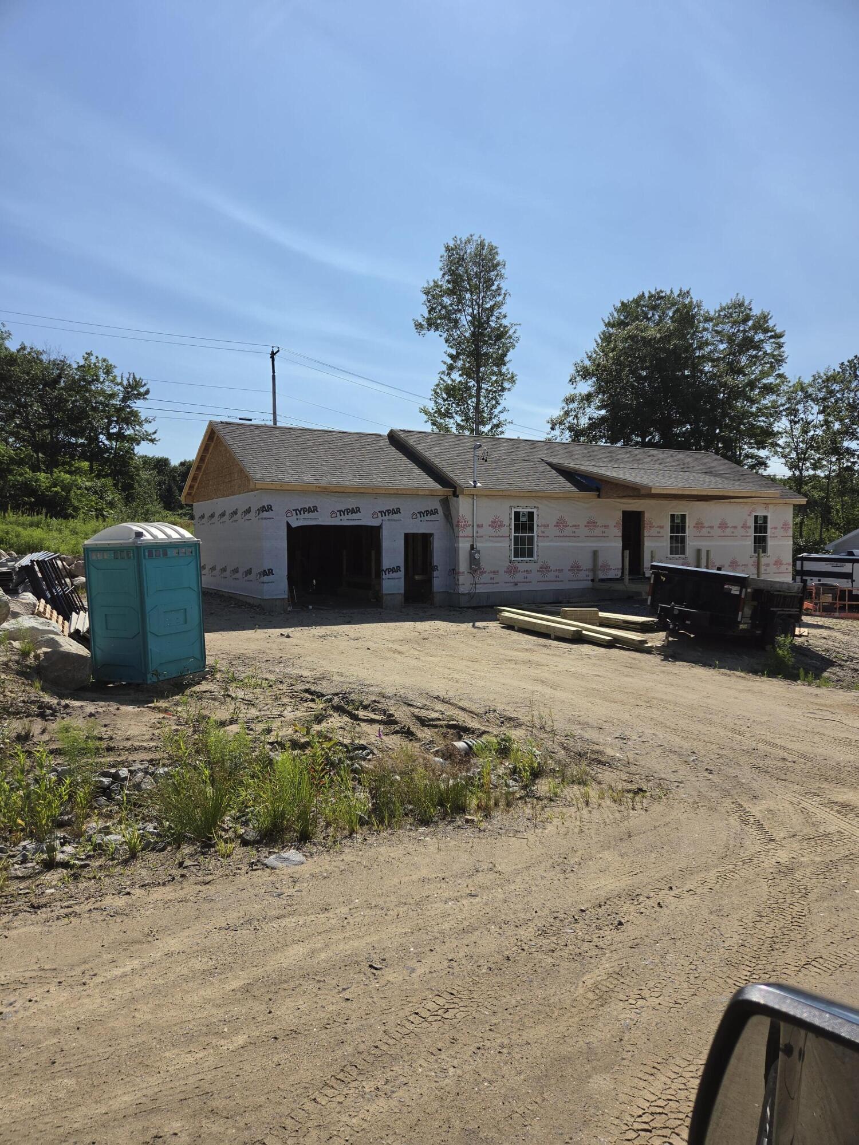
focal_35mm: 23
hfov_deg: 58.9
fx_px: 761
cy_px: 572
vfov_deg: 73.9
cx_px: 430
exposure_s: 1/7887
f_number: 1.8
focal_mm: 5.4
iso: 64
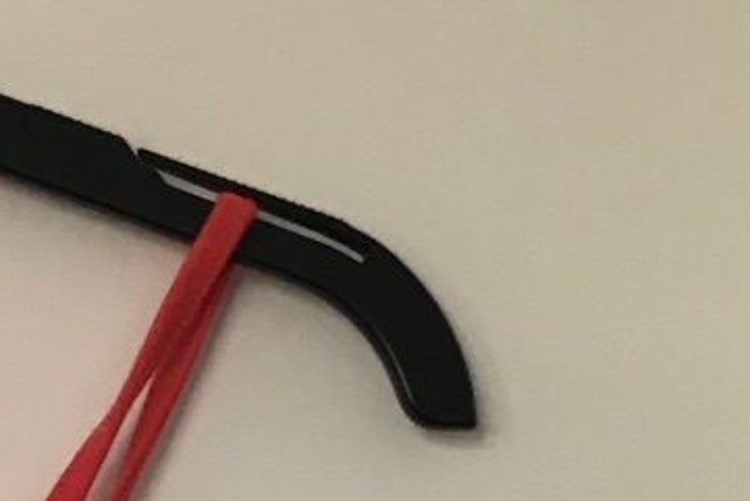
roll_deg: +0.0
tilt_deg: -8.5
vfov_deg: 9.1
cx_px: -422
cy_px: 1345
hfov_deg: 14.6
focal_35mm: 129
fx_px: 2688
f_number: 1.8
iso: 32
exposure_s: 1/25
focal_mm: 3.99
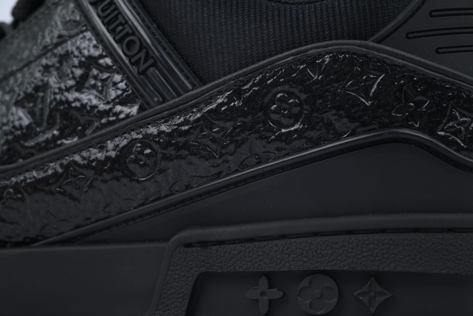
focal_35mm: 76
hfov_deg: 26.7
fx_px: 998
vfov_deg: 17.9
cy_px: 158
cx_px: 236
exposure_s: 1/100
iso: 400
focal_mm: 76
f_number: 10
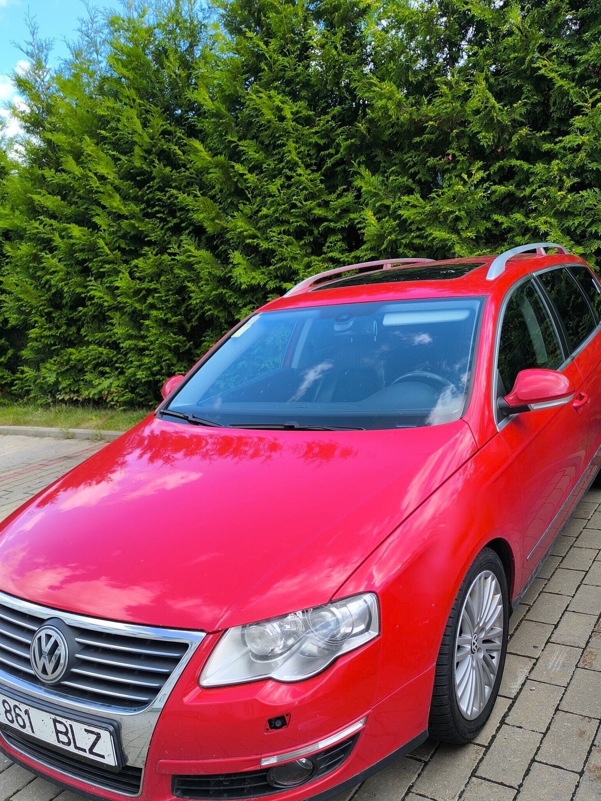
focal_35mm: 29
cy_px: 505
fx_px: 671
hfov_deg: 48.2
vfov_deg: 60.8
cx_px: 321
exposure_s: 1/306
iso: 50
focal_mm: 6.14
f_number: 1.65
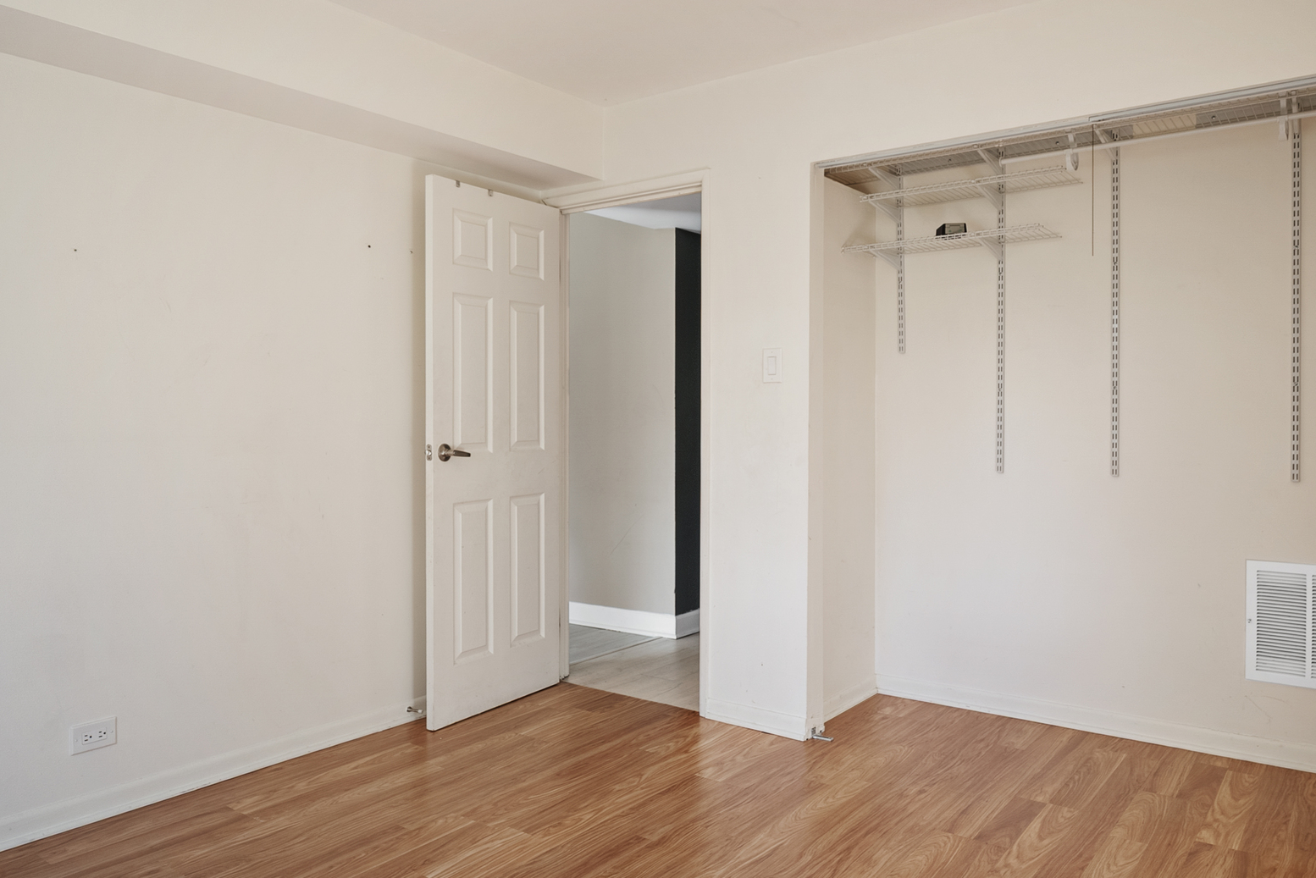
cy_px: 422
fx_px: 914
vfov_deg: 51.3
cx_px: 634
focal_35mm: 25
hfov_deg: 71.5
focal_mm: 16
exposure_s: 1/30
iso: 100
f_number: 7.1
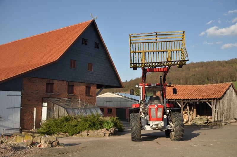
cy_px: 78
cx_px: 118
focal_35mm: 34
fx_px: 227
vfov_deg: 38.3
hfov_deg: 55.2
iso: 200
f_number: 3.8
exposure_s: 1/1600
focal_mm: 23
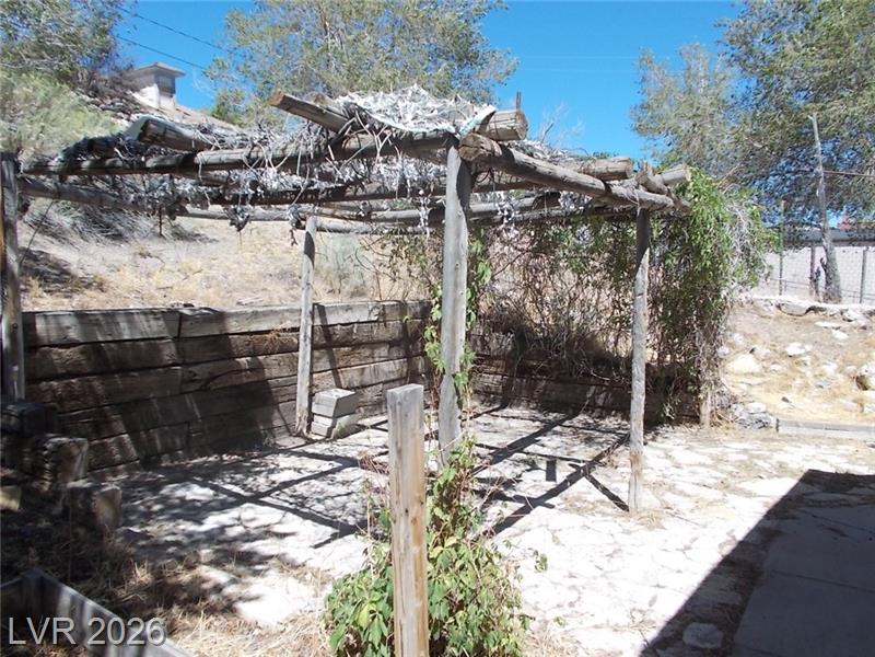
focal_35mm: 26
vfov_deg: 53.1
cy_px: 328
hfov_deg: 67.3
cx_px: 438
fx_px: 657
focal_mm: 4.6
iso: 80
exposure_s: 1/500
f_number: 3.2
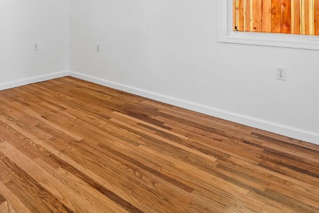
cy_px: 4
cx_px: 64
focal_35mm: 29
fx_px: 257
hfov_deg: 58.8
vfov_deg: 40.0
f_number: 9
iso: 500
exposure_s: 1/25
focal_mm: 14
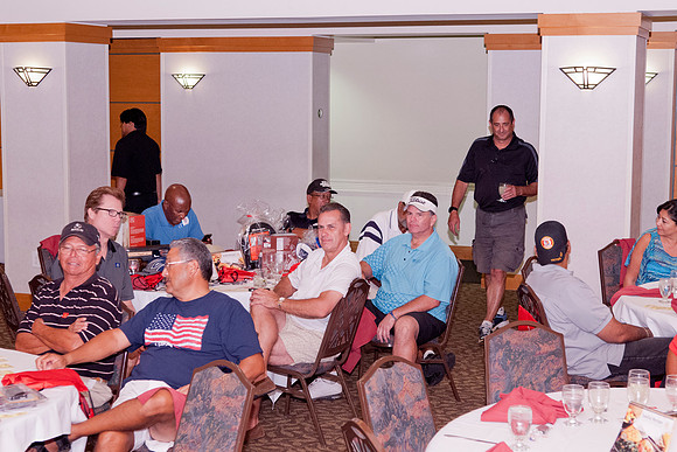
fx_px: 1117
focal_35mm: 59
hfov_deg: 33.7
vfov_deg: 22.9
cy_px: 226
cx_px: 332
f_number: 4
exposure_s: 1/100
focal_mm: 38
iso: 1250
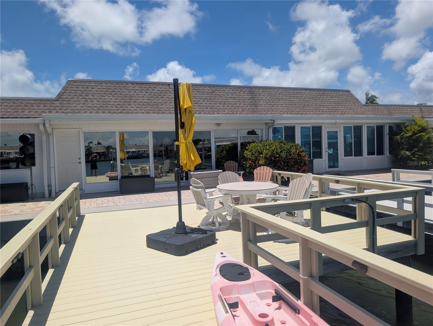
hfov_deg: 71.5
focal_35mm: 24
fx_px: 301
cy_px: 163
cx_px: 216
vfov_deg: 56.9
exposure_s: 1/1727
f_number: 1.68
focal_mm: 6.9
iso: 22
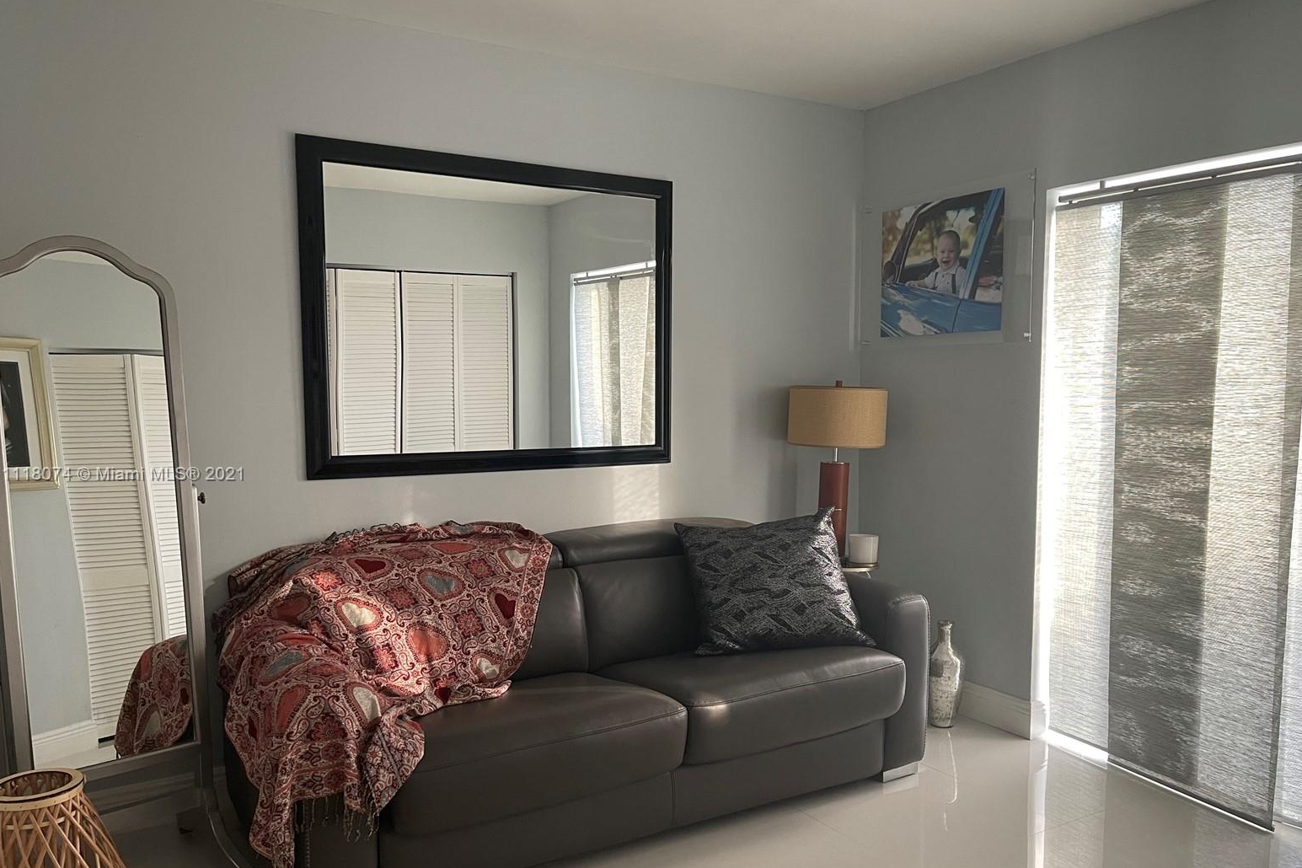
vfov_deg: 46.3
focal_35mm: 28
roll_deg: +0.2
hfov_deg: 65.5
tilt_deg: -6.2
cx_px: 650
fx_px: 1013
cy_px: 475
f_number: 1.6
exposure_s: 1/60
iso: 250
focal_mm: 5.1
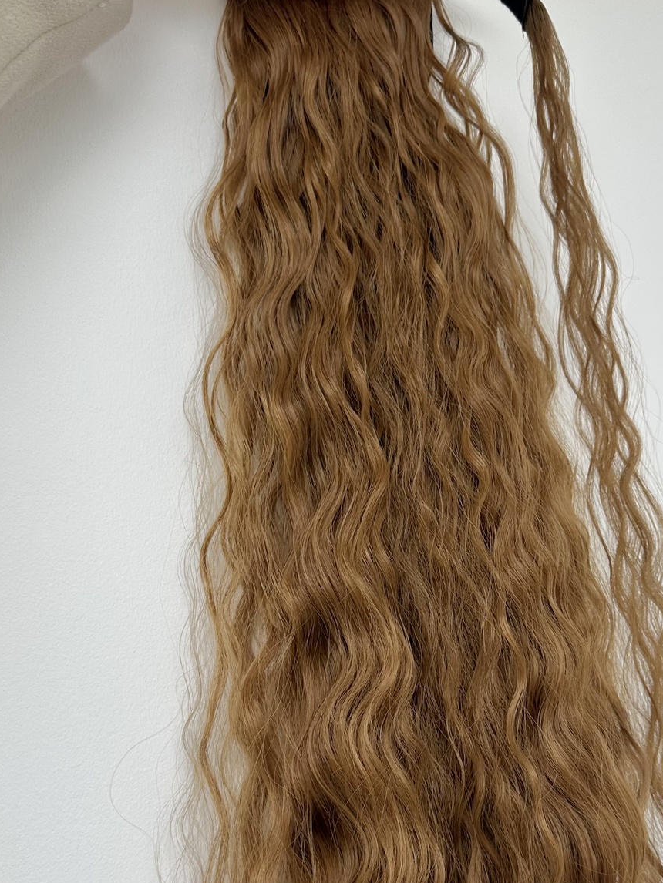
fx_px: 970
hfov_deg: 37.7
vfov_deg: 48.2
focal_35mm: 38
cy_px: 582
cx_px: 380
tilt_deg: +2.4
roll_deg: +6.9
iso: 64
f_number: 1.78
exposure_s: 1/100
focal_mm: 6.86
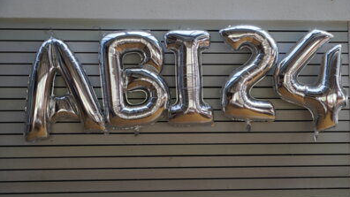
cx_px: 176
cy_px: 107
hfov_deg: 37.5
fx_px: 515
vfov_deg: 21.6
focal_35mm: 56
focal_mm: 35
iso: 1250
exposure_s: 1/160
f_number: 4.5
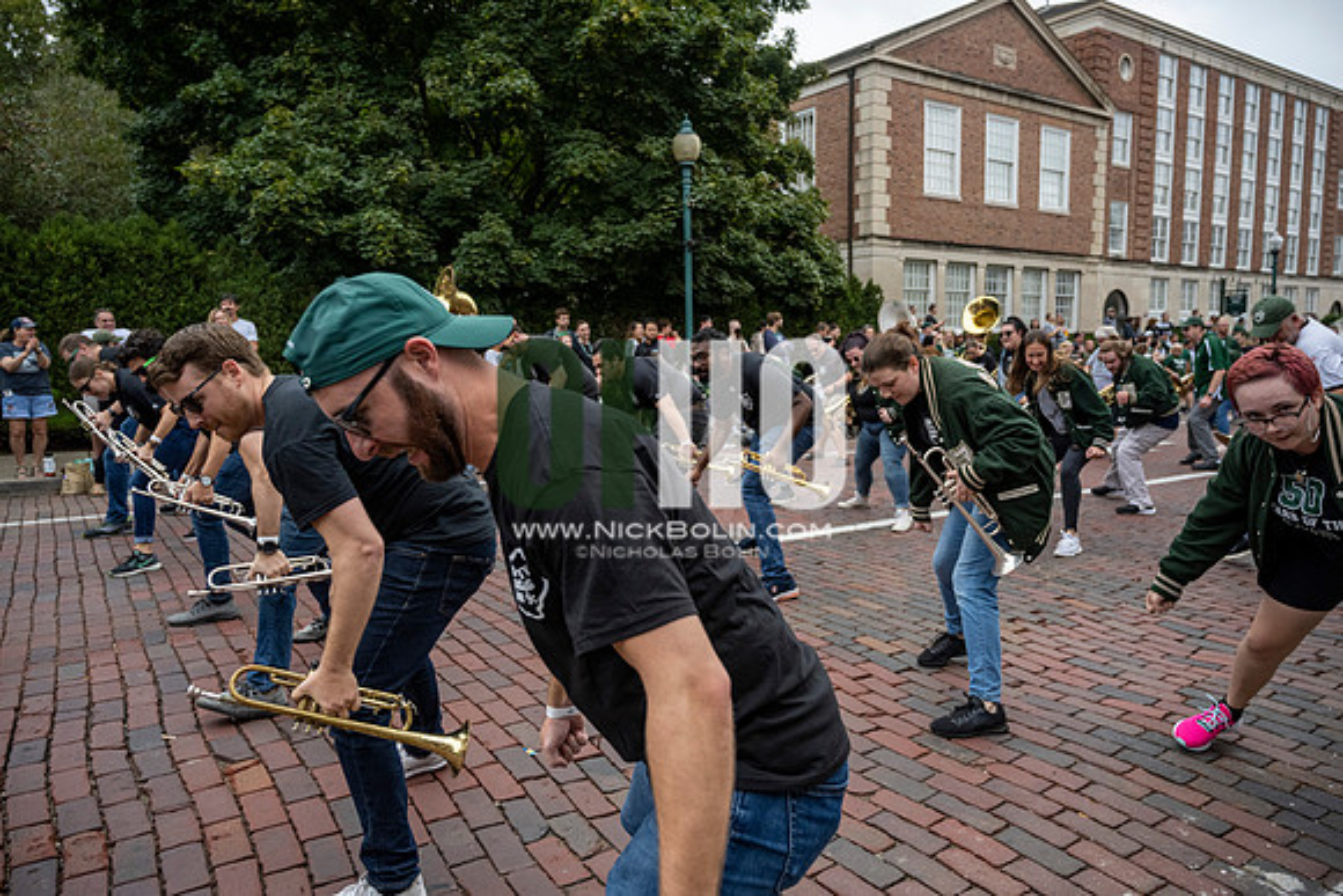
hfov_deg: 73.7
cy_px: 448
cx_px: 672
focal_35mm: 24
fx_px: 896
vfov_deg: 53.2
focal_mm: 24
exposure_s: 1/1600
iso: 1000
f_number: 4
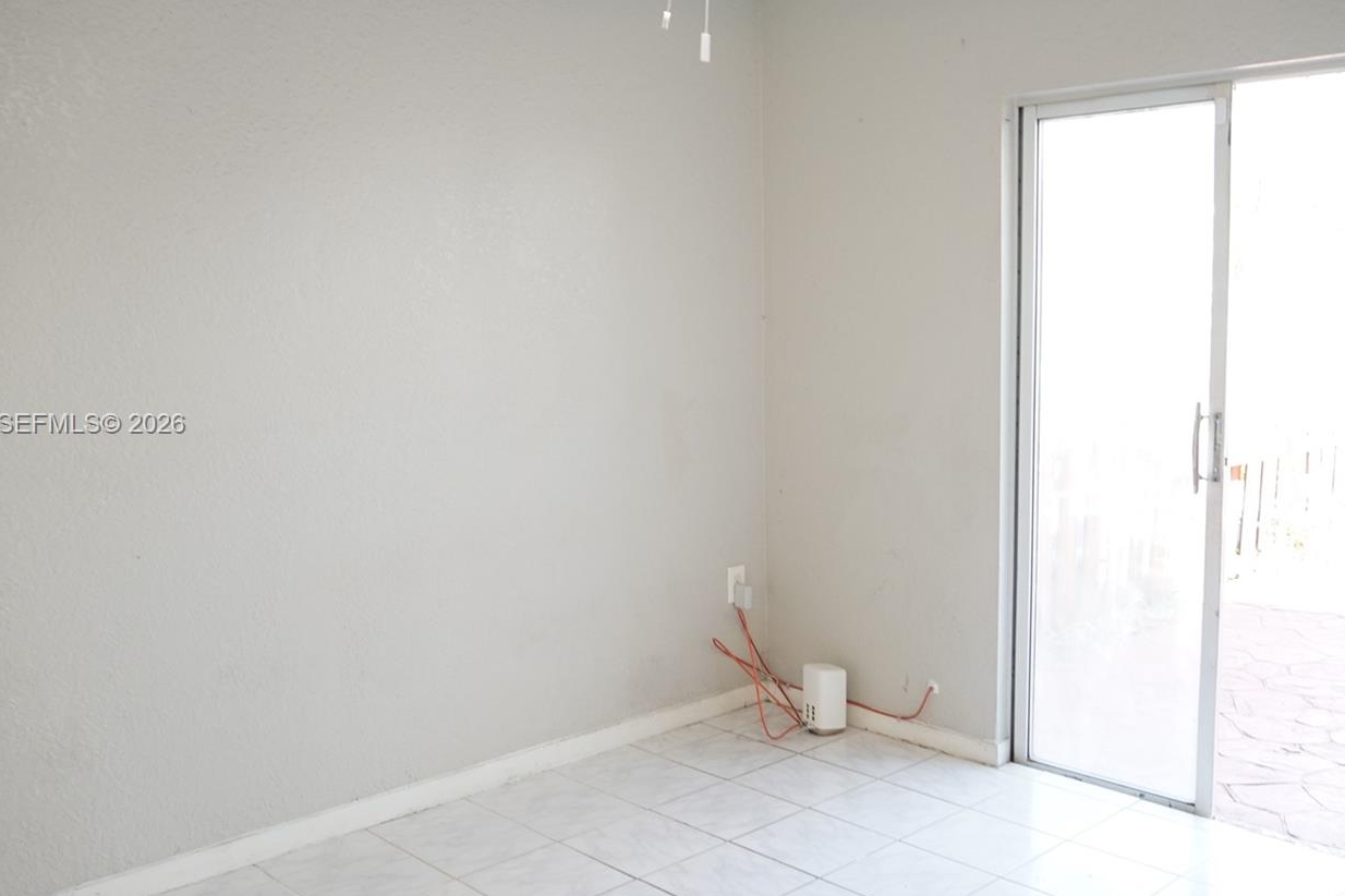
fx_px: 1307
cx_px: 717
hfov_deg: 54.4
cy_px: 425
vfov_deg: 37.8
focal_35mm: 35
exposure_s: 1/60
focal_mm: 18
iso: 320
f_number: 3.5
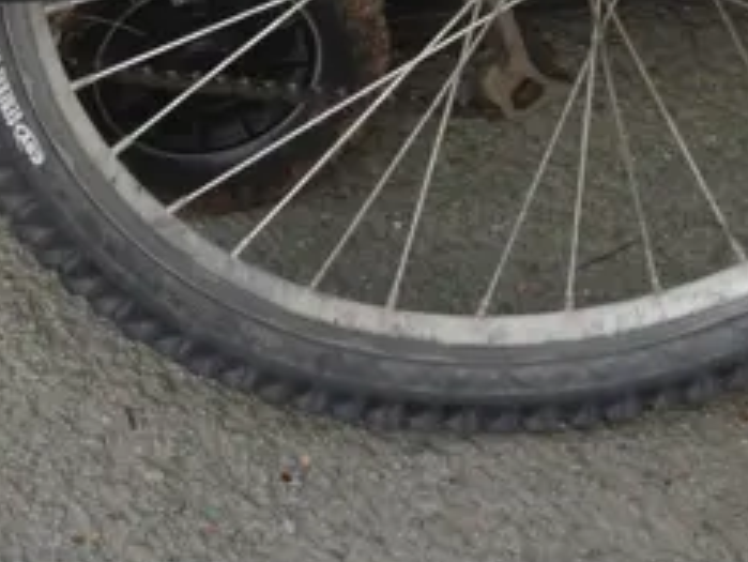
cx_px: -565
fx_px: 3805
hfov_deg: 10.6
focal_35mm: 176
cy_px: -416
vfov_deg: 8.2
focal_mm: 20
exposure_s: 1/160
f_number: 6.3
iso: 200
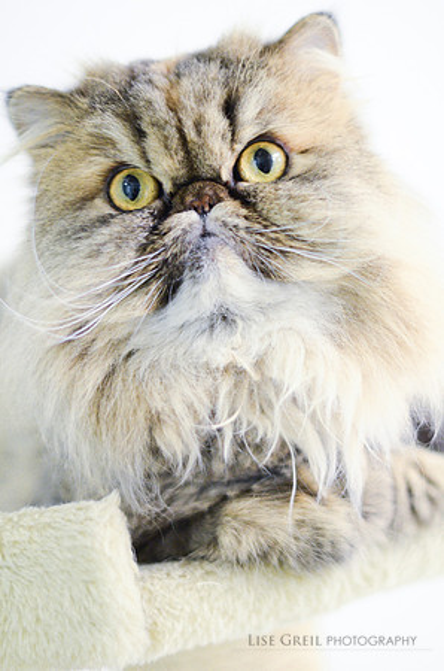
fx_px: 1394
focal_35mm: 75
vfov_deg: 27.0
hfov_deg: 18.1
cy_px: 336
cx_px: 222
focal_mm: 50
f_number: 1.8
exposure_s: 1/160
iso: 2000
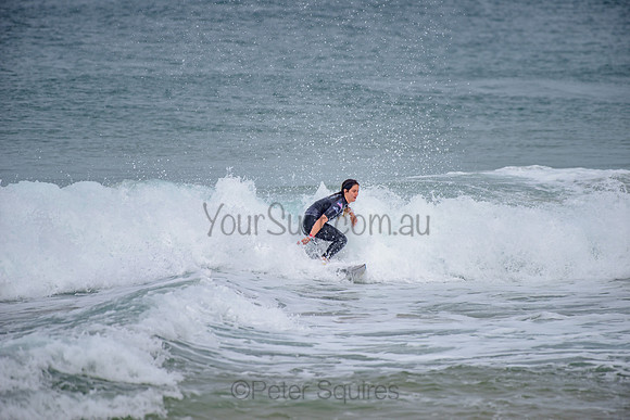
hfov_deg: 4.1
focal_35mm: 500
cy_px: 210
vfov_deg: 2.8
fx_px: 8752
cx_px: 315
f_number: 5.6
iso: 220
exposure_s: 1/2000
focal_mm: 500
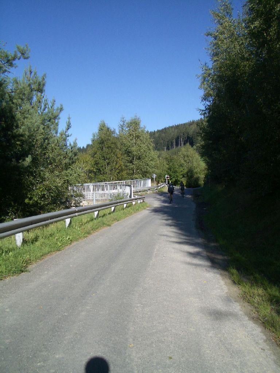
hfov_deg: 40.7
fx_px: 377
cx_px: 140
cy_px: 186
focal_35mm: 35
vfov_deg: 52.6
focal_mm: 5.8
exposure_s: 1/500
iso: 50
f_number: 4.3
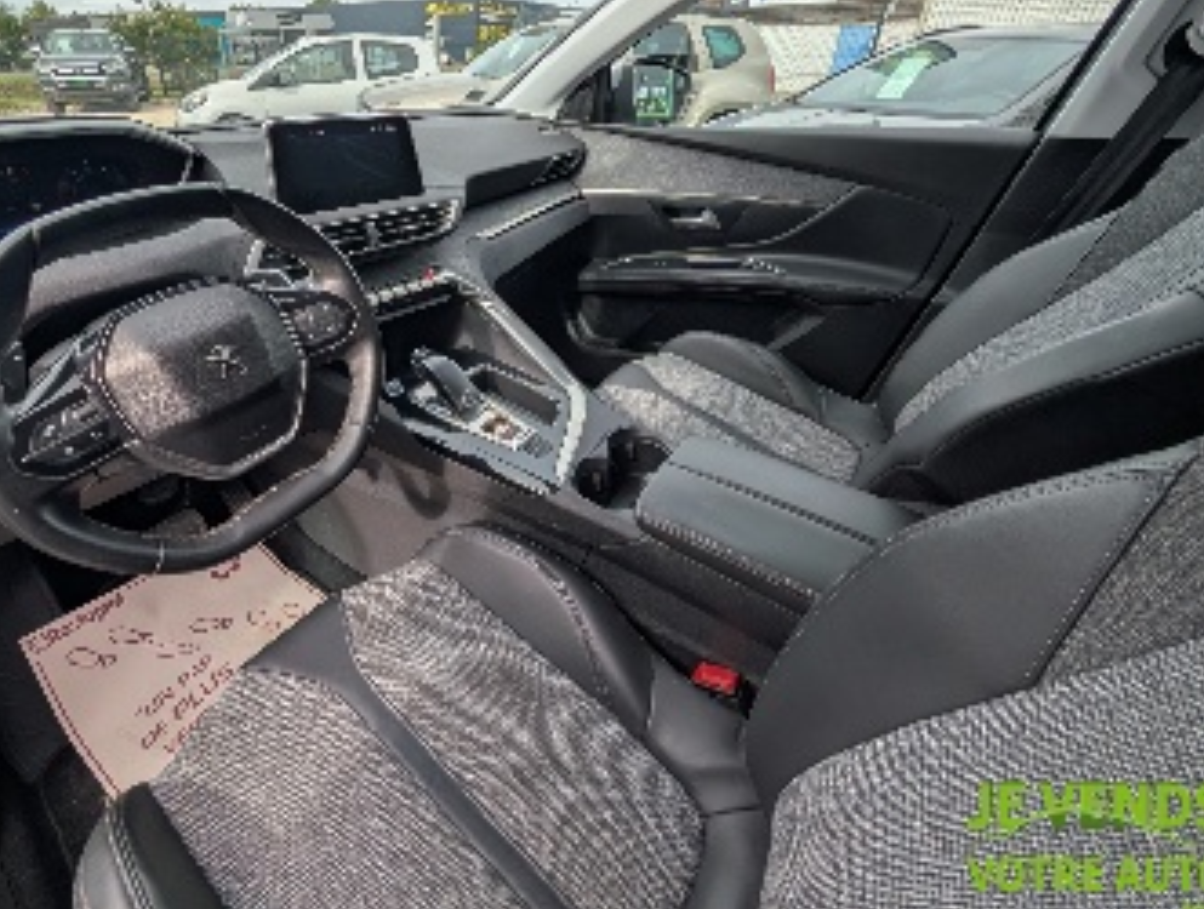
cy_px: 353
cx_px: 495
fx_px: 523
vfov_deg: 80.8
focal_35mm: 15
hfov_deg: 97.0
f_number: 1.7
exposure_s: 1/992
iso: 55
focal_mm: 2.02
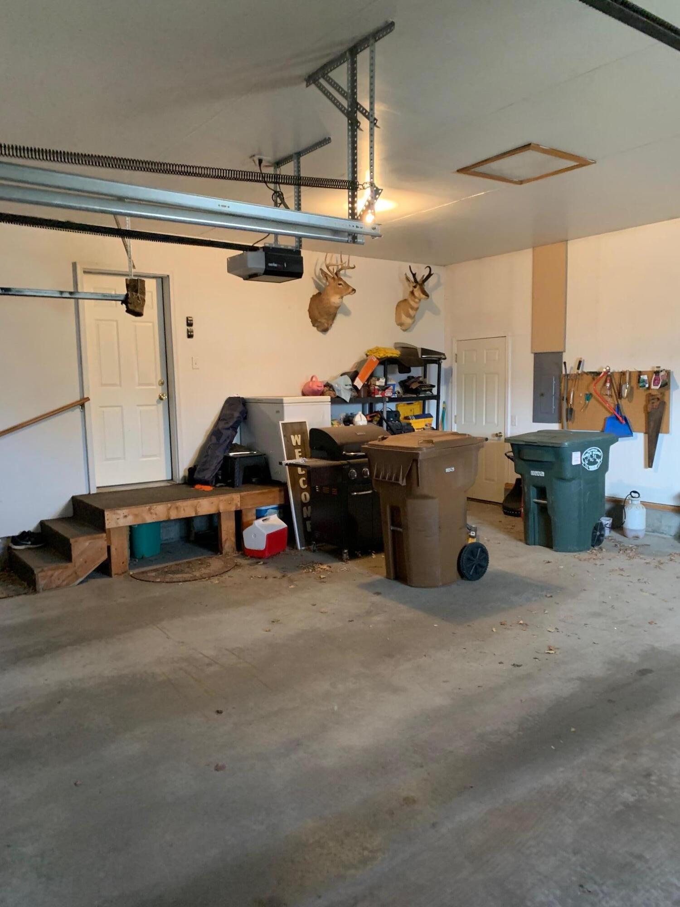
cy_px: 454
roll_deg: +1.9
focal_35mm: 26
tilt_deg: -7.8
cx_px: 340
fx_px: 681
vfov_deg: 67.3
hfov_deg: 53.1
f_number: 1.8
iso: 400
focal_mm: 4.25
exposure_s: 1/40
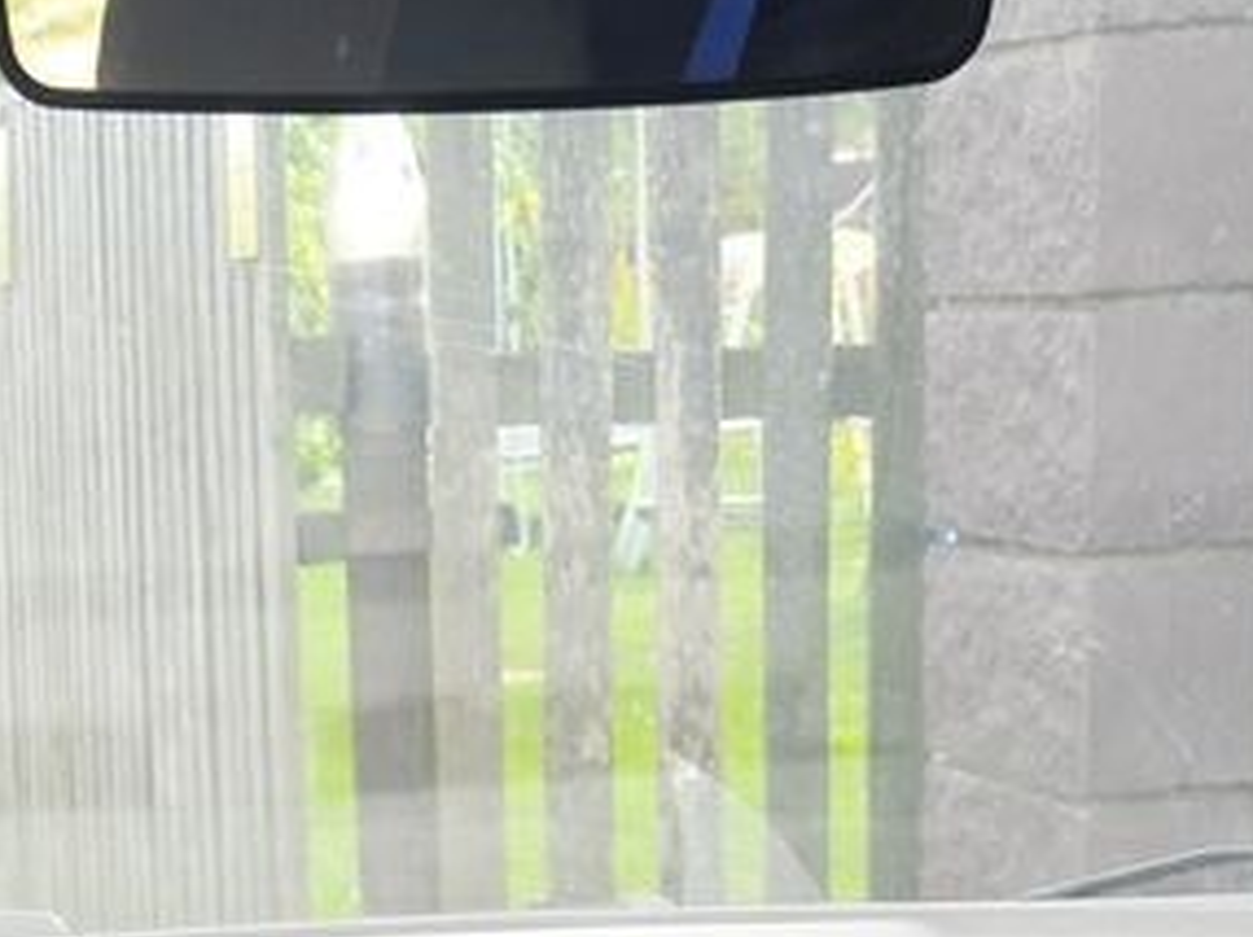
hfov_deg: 18.5
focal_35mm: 105
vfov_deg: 12.7
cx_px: 223
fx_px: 3798
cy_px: 1725
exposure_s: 1/100
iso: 40
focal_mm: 4.6
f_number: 2
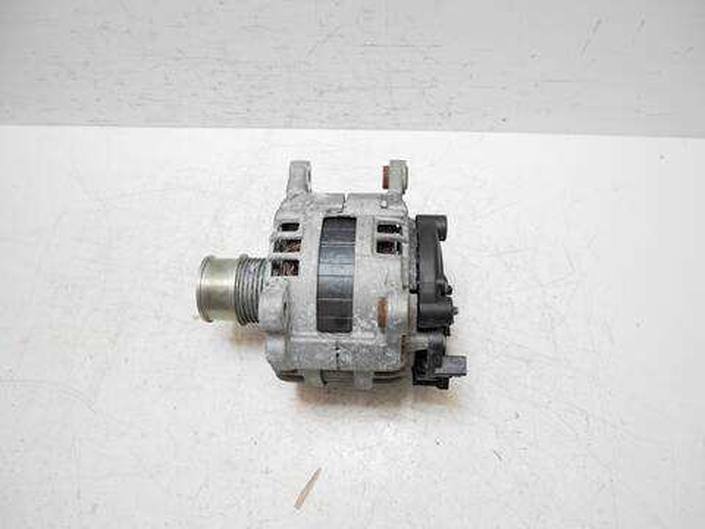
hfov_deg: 71.6
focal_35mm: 24
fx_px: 489
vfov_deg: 56.8
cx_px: 352
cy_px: 264
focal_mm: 12
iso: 200
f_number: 4
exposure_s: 1/125
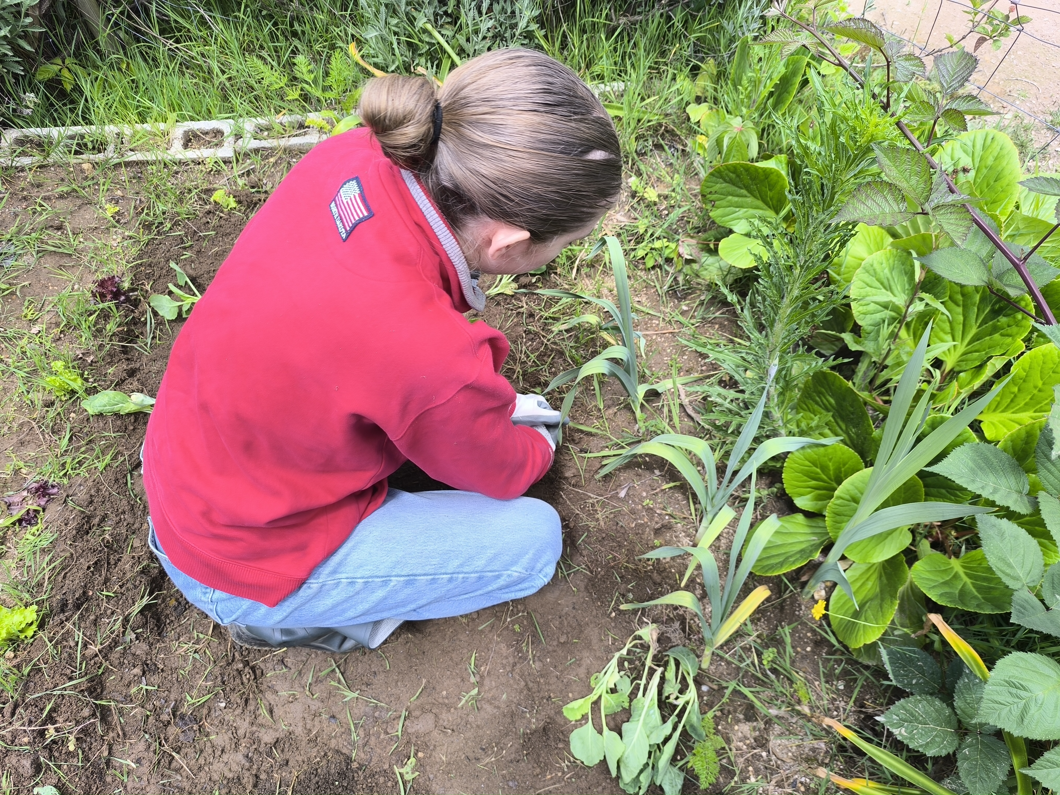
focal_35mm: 23
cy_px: 398
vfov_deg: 58.9
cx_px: 530
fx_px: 704
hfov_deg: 73.9
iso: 50
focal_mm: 6.14
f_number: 1.65
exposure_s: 1/248
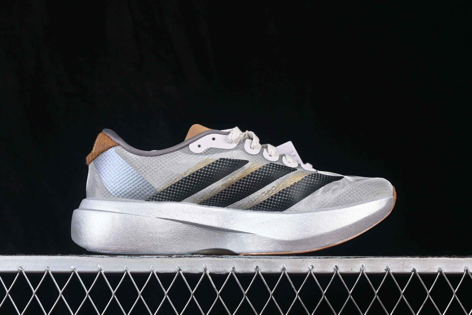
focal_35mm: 75
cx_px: 236
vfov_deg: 18.2
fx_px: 983
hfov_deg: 27.0
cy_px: 158
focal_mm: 50
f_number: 7.1
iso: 160
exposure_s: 1/80
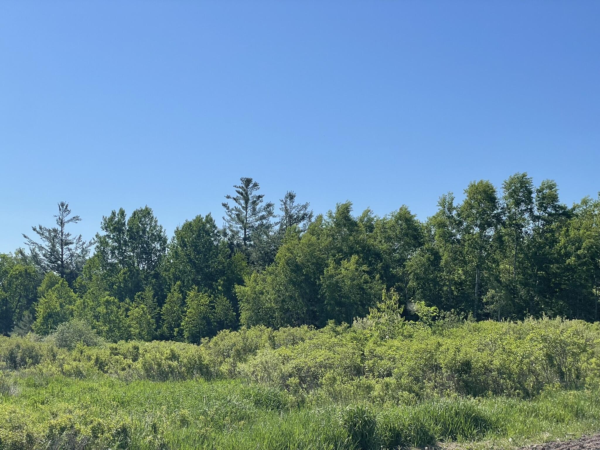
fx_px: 901
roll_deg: -0.2
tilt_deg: +7.7
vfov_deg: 28.0
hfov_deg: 36.8
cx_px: 300
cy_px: 225
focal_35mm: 52
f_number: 2
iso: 25
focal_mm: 6
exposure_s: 1/2660
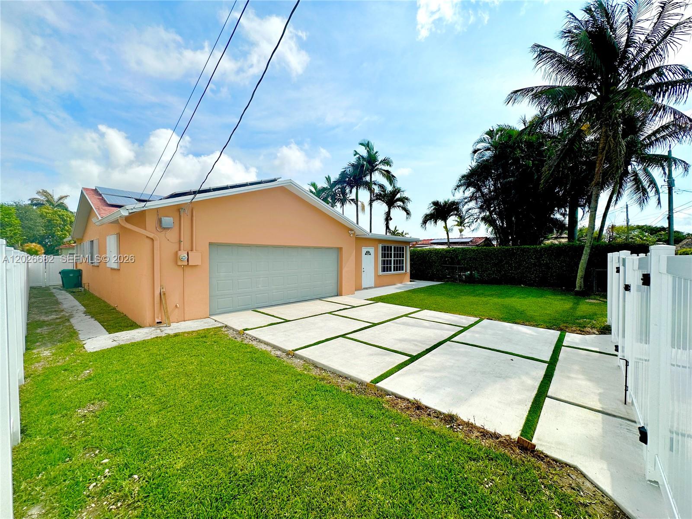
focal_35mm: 14
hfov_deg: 102.1
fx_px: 280
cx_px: 346
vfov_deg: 85.7
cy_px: 260
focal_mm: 2.22
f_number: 2.2
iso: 50
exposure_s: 1/3861
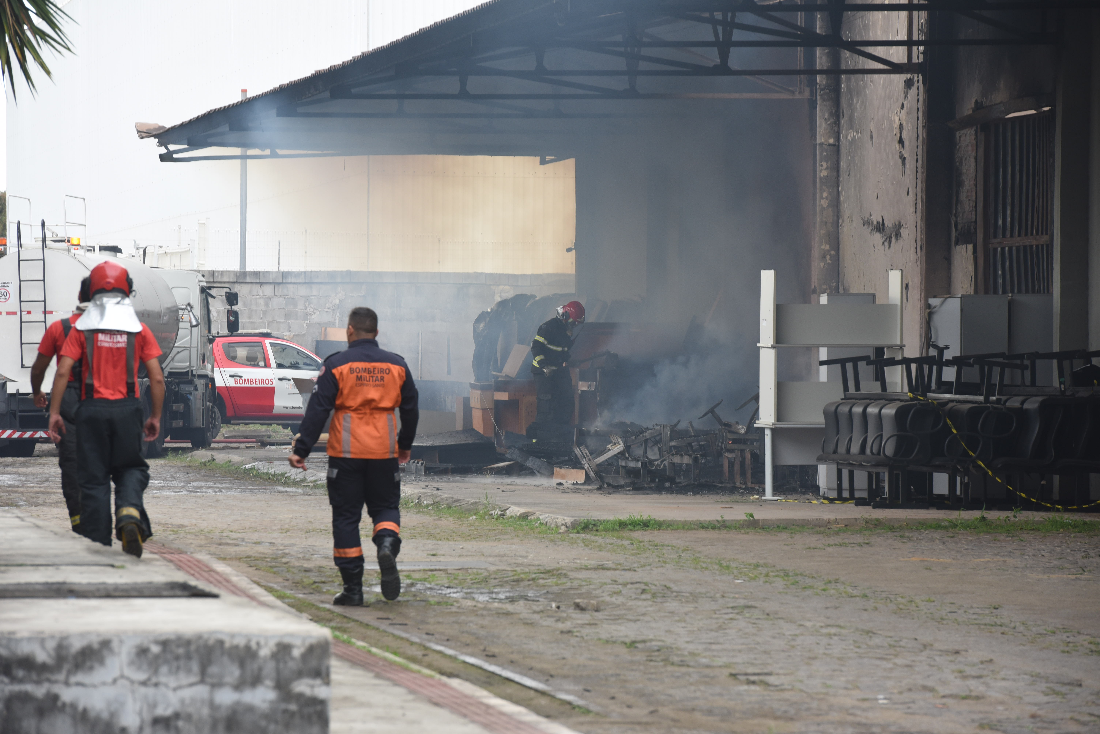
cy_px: 367
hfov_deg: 10.3
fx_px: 6113
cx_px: 550
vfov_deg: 6.9
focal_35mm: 200
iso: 640
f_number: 10
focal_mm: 200
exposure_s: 1/160
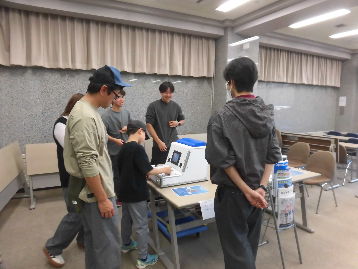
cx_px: 179
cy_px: 134
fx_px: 248
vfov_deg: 56.8
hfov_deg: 71.6
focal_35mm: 24
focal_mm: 4.3
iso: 250
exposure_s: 1/40
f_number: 3.1
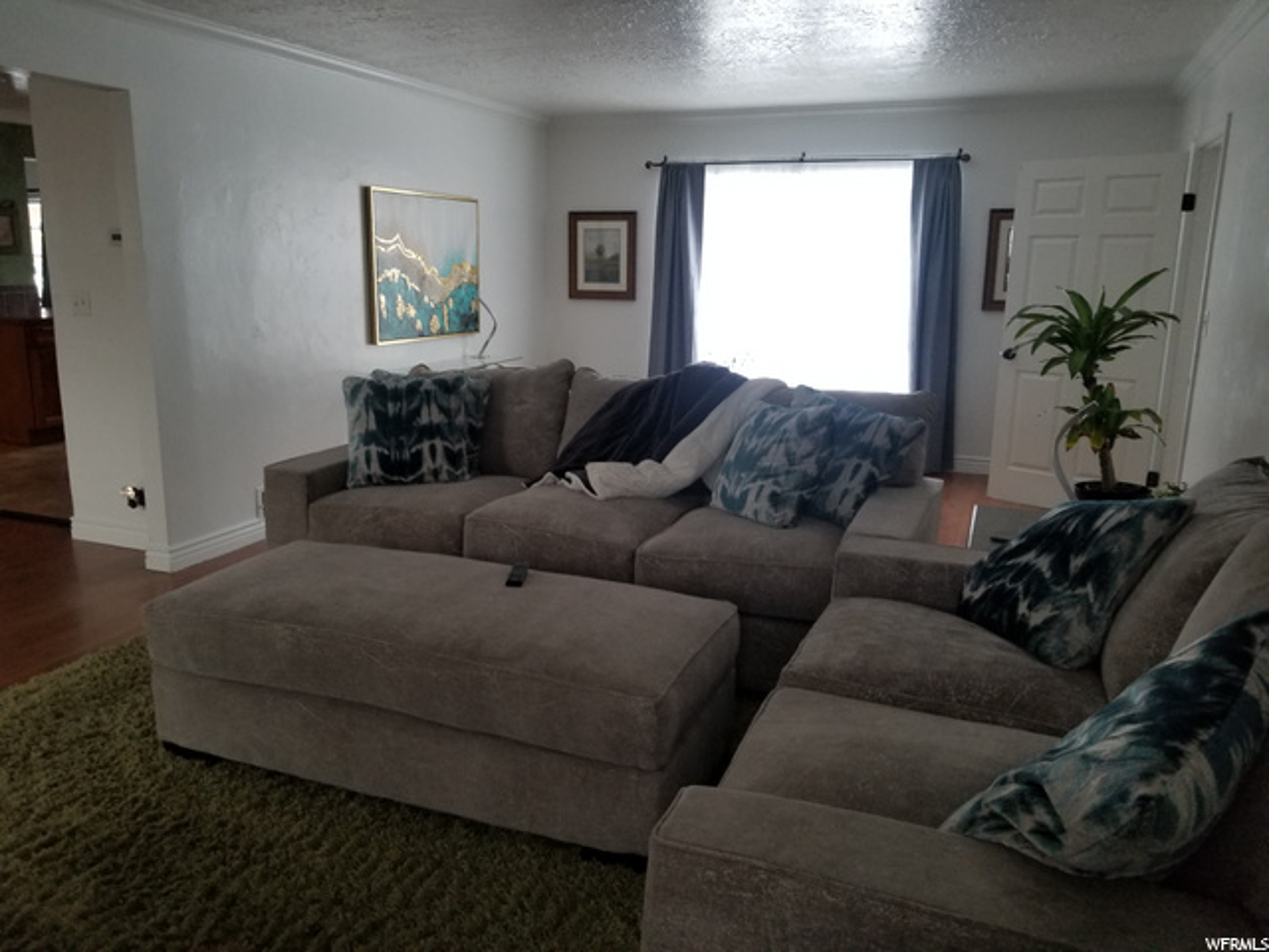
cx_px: 634
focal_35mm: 26
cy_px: 476
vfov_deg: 53.1
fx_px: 953
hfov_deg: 67.3
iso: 160
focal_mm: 4.25
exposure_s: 1/40
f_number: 1.7
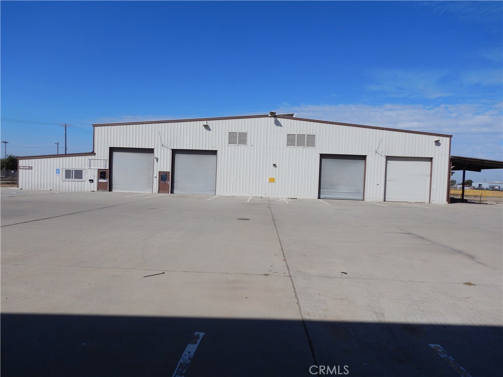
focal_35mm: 24
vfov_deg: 56.8
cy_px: 188
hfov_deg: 71.6
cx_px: 252
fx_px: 349
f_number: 8.2
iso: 125
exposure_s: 1/640
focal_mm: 4.3
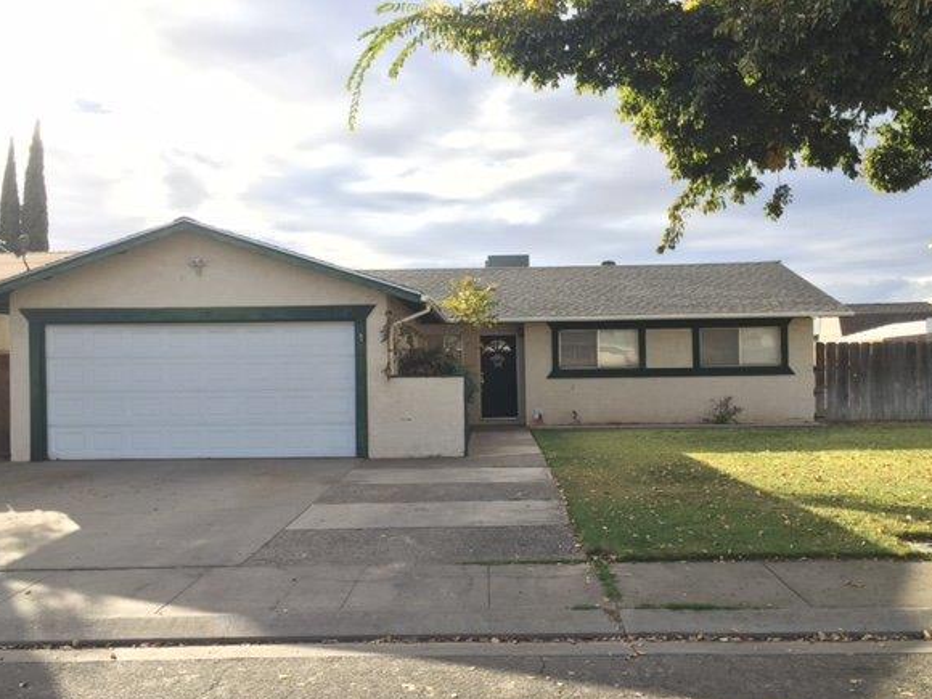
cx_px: 480
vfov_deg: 44.1
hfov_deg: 56.8
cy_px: 384
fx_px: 862
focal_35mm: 32
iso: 32
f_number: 2.2
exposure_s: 1/638
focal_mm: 4.15
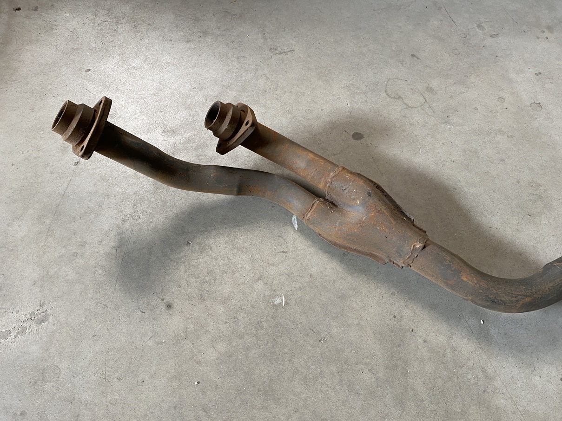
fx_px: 422
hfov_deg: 67.3
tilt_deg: -60.0
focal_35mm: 26
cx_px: 281
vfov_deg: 53.1
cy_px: 210
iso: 125
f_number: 1.8
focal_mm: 4.25
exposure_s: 1/75
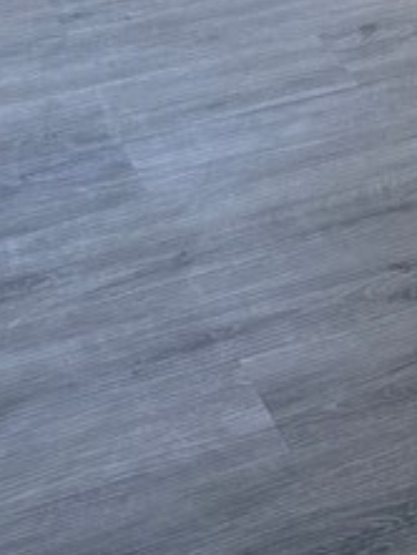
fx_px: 1781
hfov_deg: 12.9
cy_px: -638
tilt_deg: -6.5
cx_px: 540
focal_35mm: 111
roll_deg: -1.3
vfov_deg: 14.1
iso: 100
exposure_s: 1/607
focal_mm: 6.76
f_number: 1.78
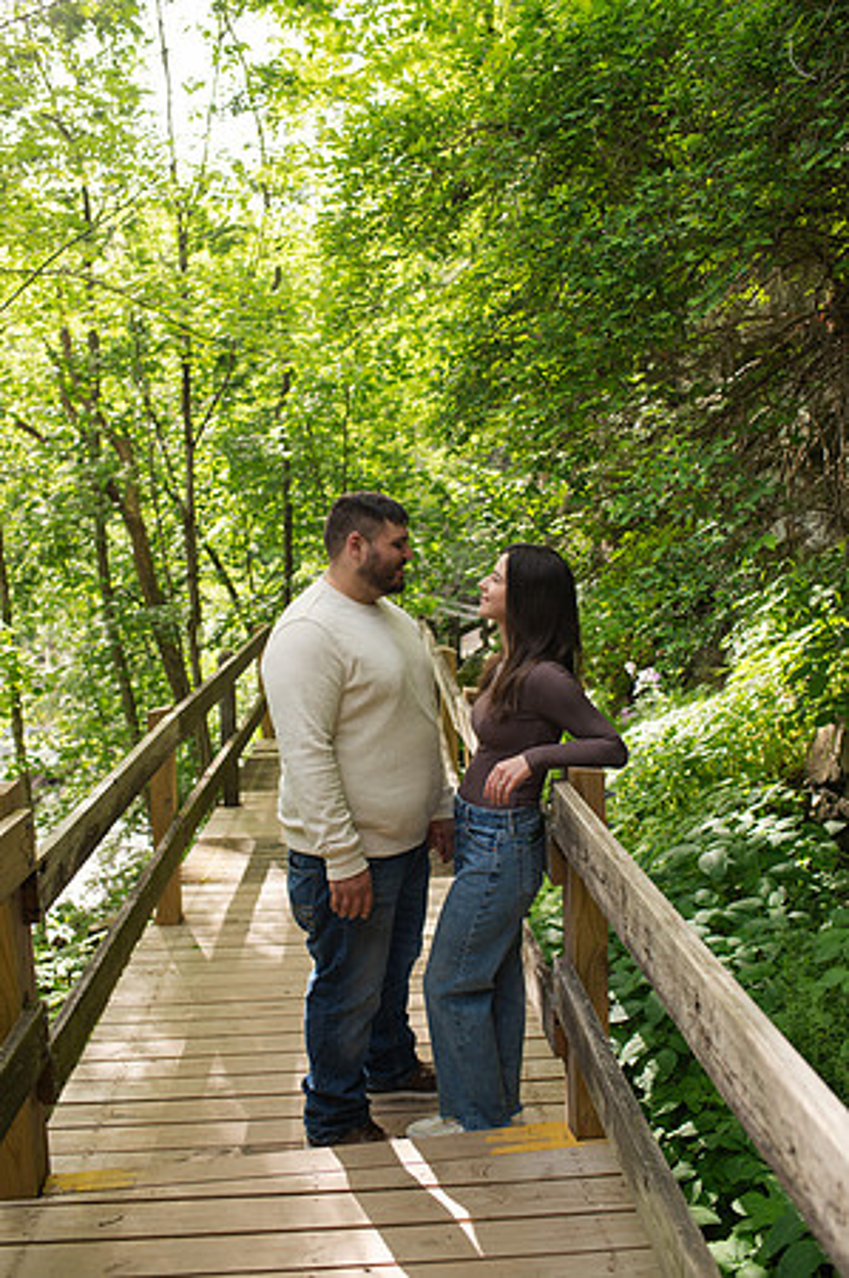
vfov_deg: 54.5
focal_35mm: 35
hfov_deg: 37.8
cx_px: 424
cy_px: 639
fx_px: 1241
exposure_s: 1/320
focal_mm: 35
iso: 200
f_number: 3.5
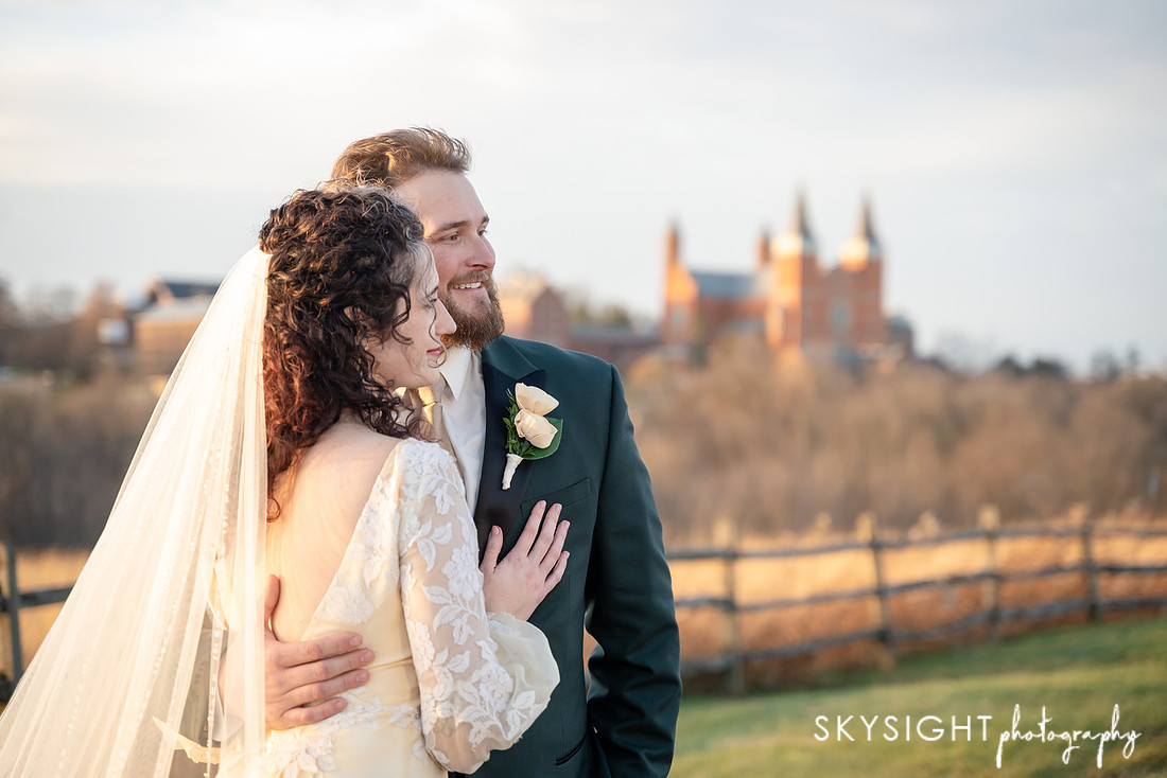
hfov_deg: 26.3
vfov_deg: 17.7
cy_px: 389
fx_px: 2502
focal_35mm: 77
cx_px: 584
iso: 1250
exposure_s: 1/1000
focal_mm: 75
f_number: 3.2
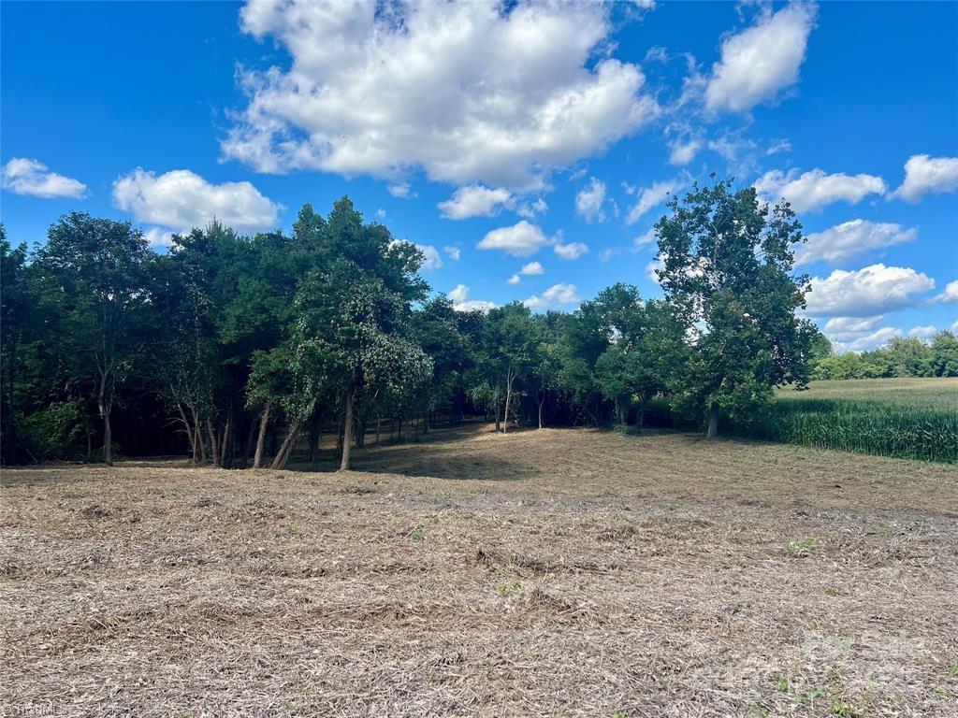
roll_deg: -1.1
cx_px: 479
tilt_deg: +2.1
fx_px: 720
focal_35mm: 26
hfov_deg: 67.3
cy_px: 359
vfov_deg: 53.1
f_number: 1.5
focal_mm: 5.7
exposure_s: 1/3077
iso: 50
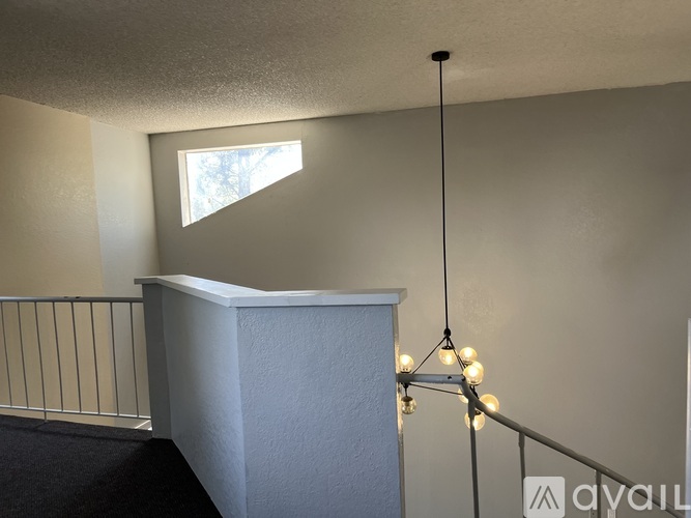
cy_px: 259
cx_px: 346
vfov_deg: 53.0
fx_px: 519
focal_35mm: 26
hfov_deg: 67.3
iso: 125
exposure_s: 1/120
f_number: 1.6
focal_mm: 5.1
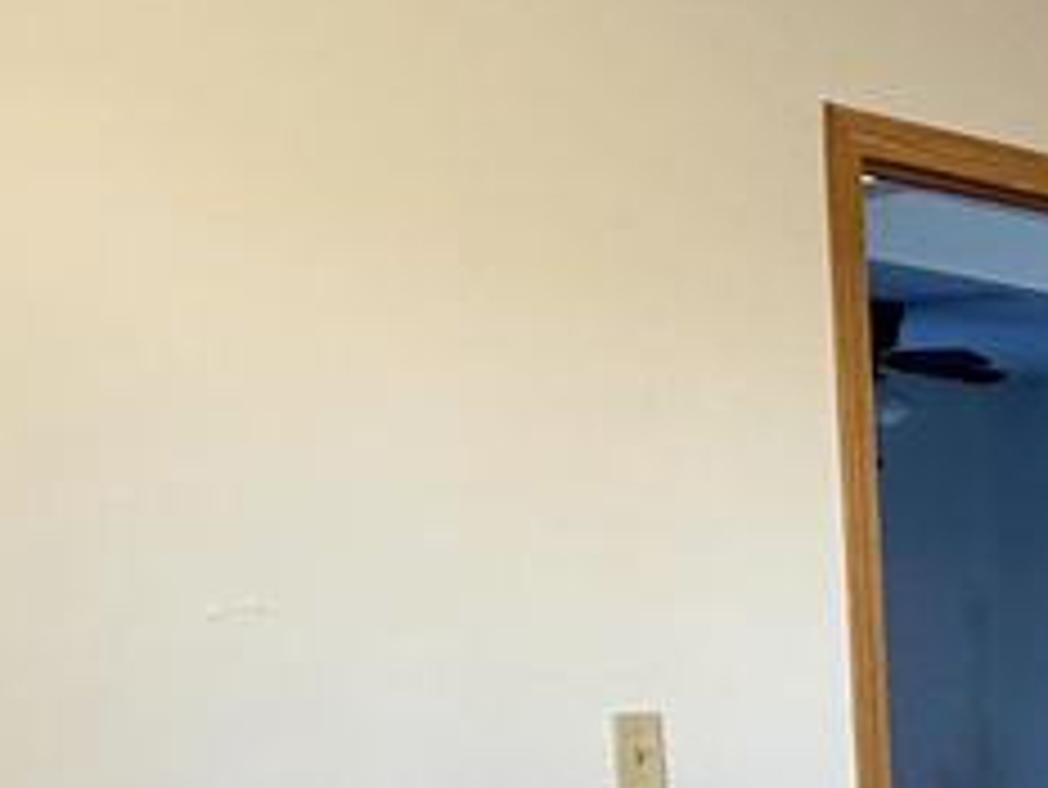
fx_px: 2332
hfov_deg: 21.5
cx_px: 1538
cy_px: 1202
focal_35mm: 77
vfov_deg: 17.2
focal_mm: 2.22
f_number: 2.2
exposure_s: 1/60
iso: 320
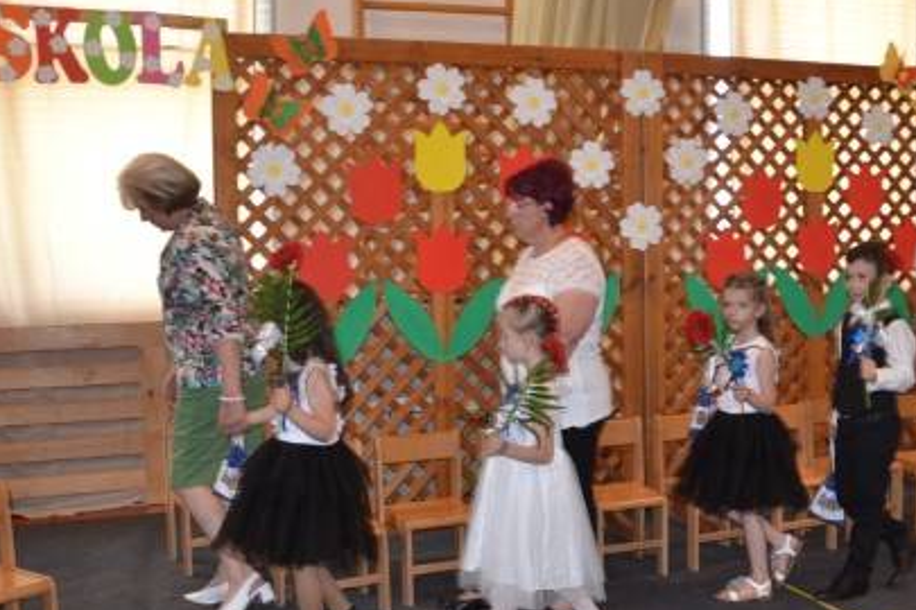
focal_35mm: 48
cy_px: 314
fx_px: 1221
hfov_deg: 40.5
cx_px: 626
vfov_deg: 28.1
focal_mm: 18
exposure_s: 1/60
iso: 400
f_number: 3.5
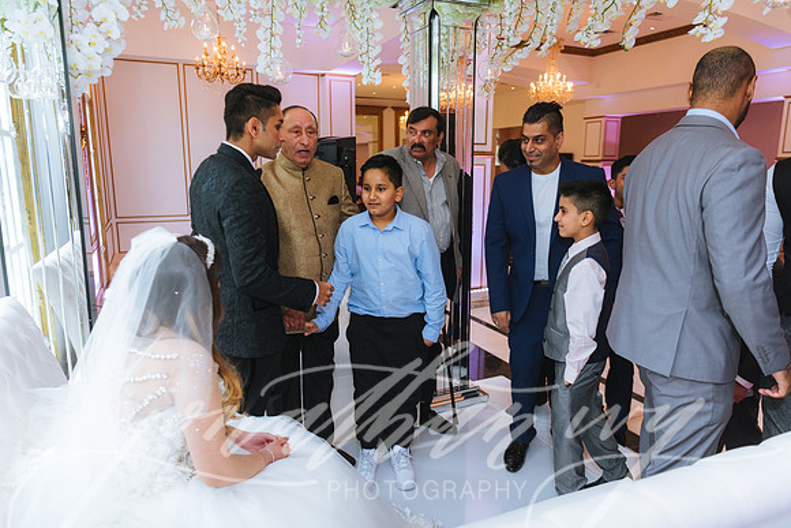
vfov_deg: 53.2
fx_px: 527
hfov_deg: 73.7
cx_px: 396
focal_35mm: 24
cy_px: 264
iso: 1000
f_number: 2.8
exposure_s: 1/200
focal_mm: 24
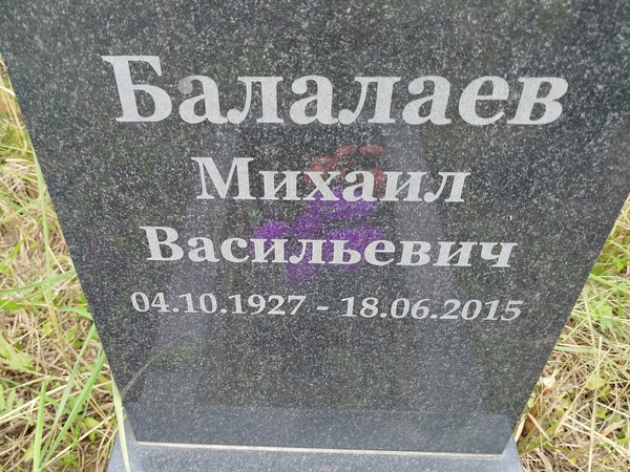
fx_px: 582
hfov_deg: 56.5
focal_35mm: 32
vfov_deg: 44.1
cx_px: 260
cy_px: 255
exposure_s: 1/125
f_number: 1.7
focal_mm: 5.31
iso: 50
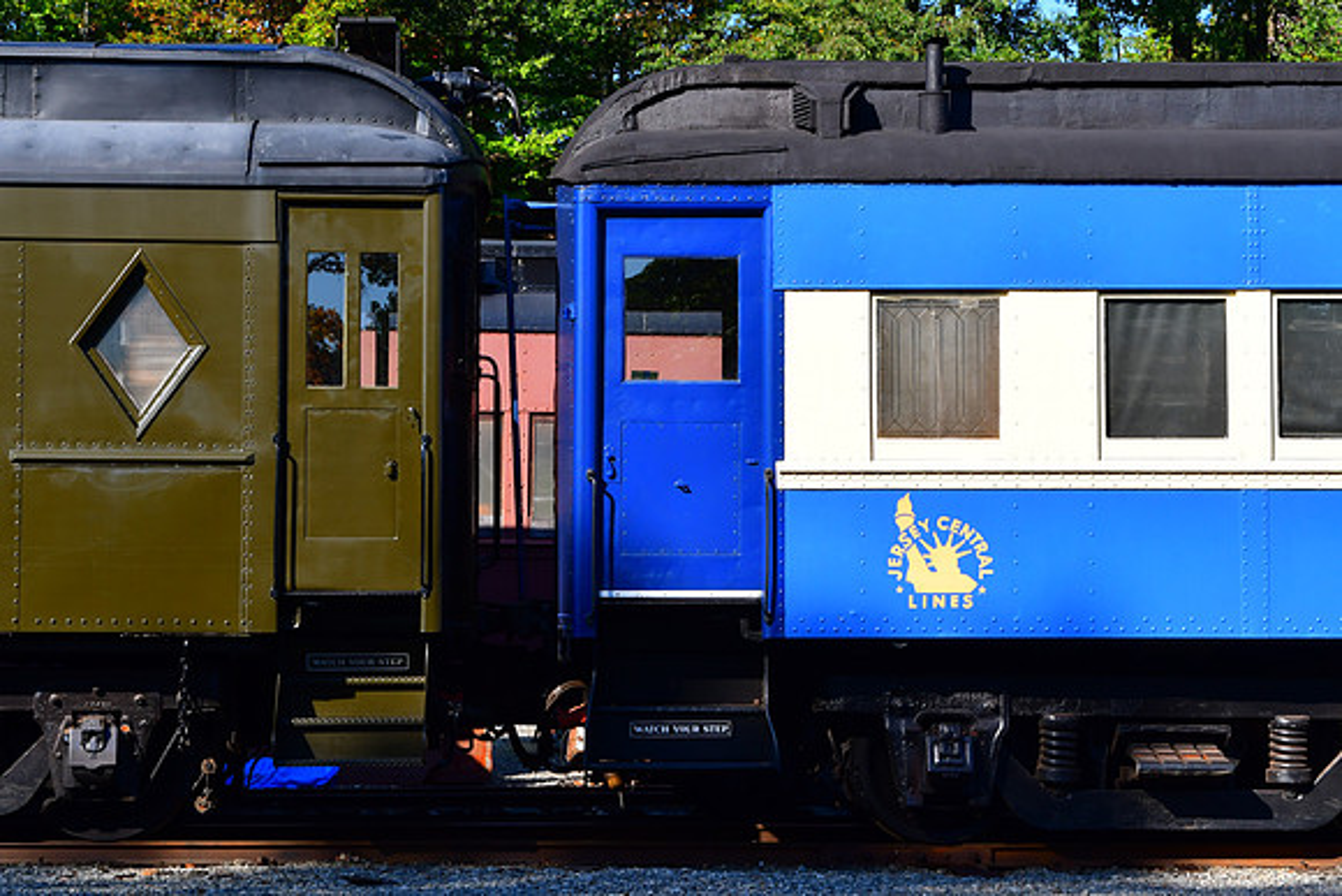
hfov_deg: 24.8
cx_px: 671
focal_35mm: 82
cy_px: 448
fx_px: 3057
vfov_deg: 16.7
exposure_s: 1/100
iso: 320
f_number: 16
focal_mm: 55
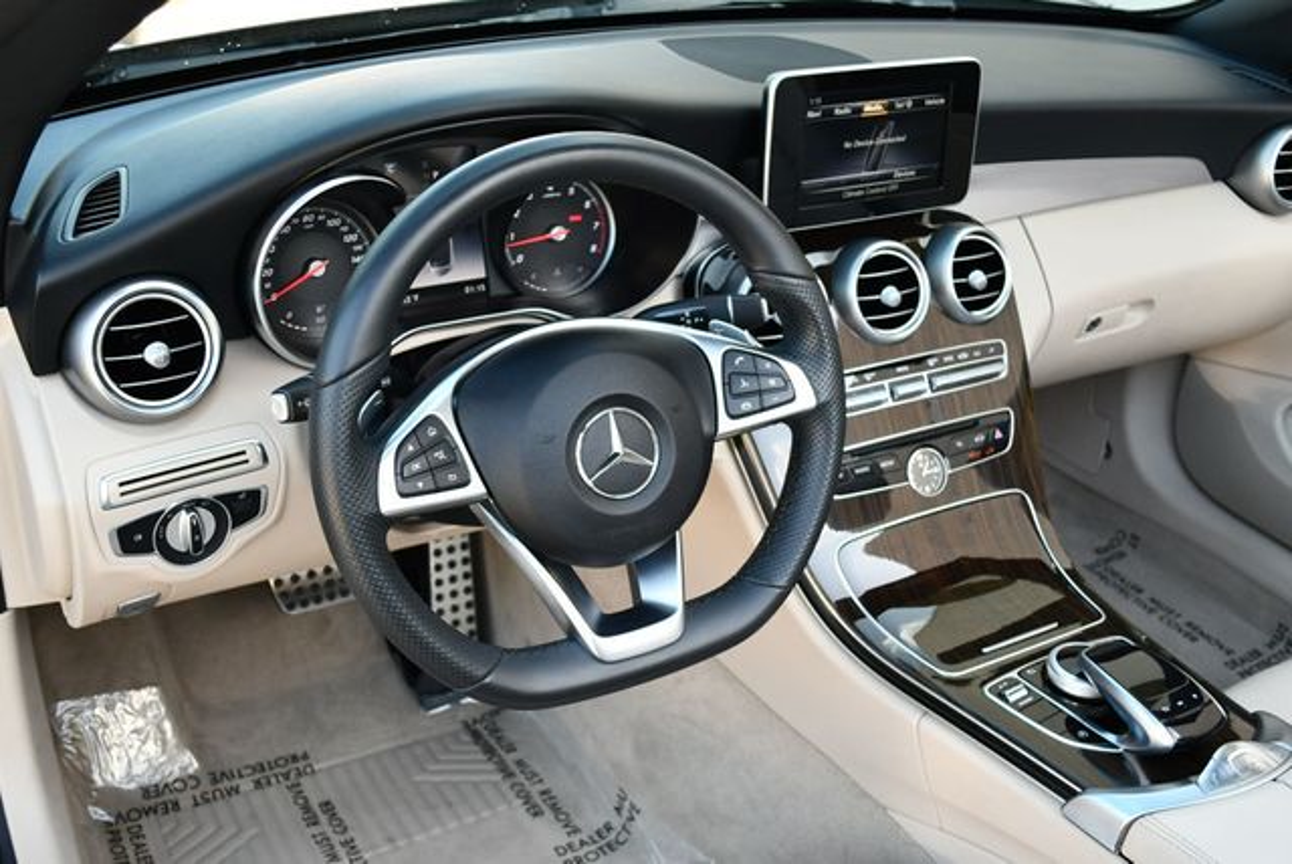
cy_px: 432
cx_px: 646
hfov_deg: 48.4
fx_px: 1437
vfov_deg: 33.5
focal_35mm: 40
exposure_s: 1/250
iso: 450
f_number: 3.8
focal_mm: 20
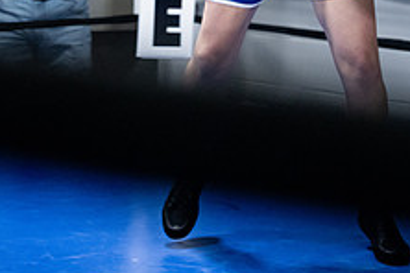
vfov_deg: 7.4
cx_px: 456
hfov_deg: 11.1
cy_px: -67
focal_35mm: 183
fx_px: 2084
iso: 8000
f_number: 2.8
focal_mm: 70
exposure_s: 1/1000
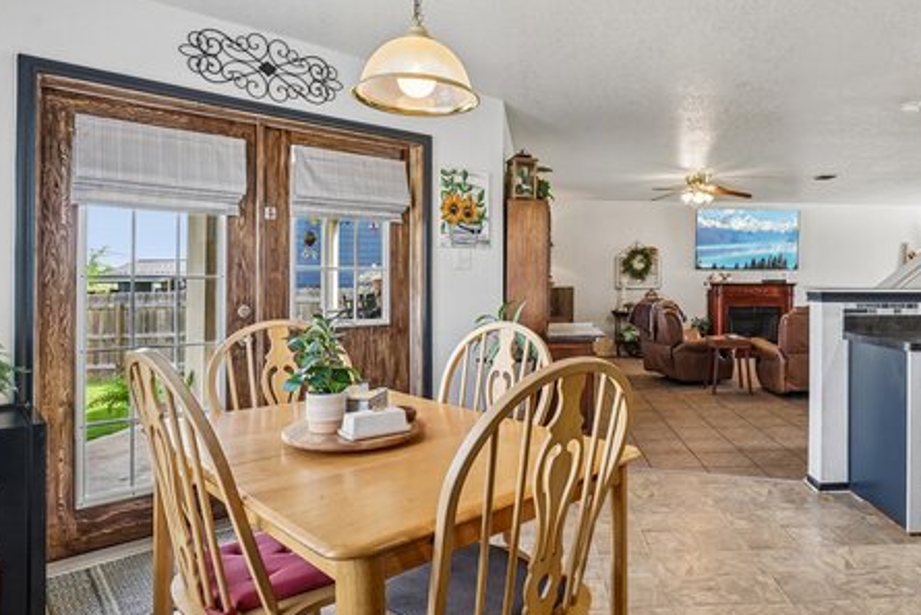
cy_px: 289
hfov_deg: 74.9
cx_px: 569
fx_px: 589
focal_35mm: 23
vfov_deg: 55.1
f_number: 8
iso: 400
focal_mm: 16
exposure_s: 1/20
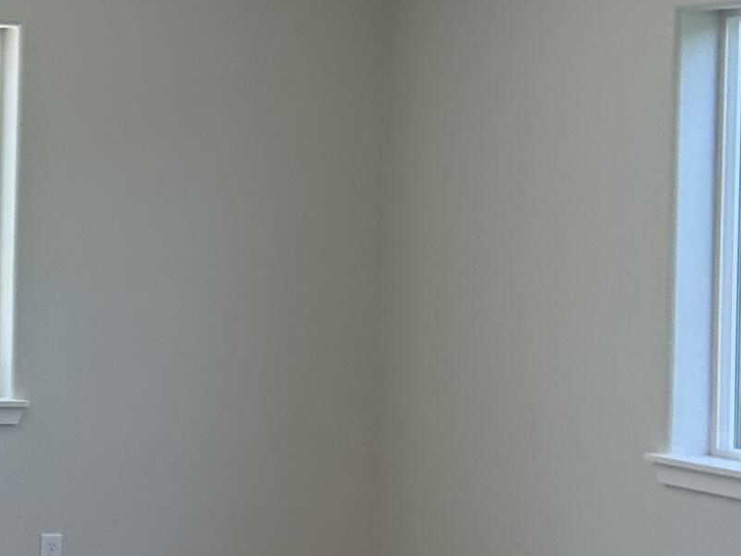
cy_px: 164
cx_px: -600
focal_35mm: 97
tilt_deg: -1.9
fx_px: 2076
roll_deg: -2.9
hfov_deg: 16.7
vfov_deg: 15.2
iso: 50
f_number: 1.5
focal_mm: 5.7
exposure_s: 1/159
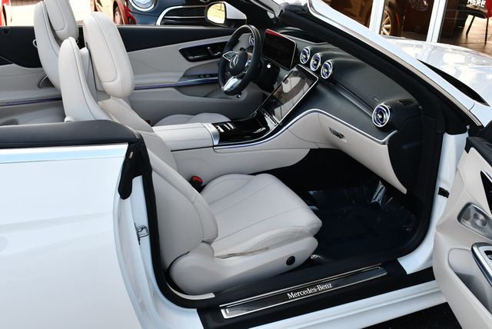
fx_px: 492
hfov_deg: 53.1
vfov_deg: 36.9
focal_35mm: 36
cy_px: 164
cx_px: 246
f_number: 5.6
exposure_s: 1/250
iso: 360
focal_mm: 18
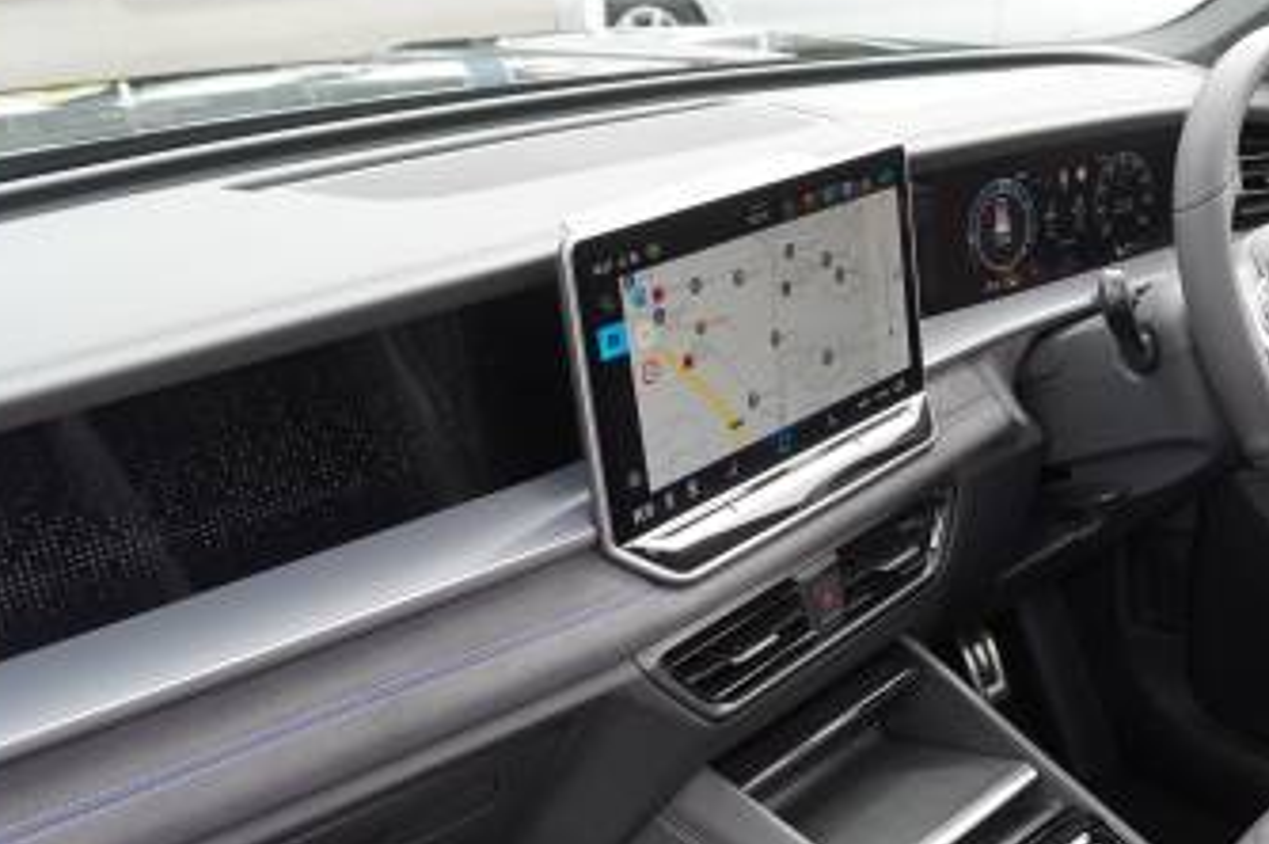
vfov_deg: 29.0
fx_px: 1620
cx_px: 980
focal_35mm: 46
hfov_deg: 41.3
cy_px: 566
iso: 200
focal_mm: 16
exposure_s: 1/60
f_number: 4
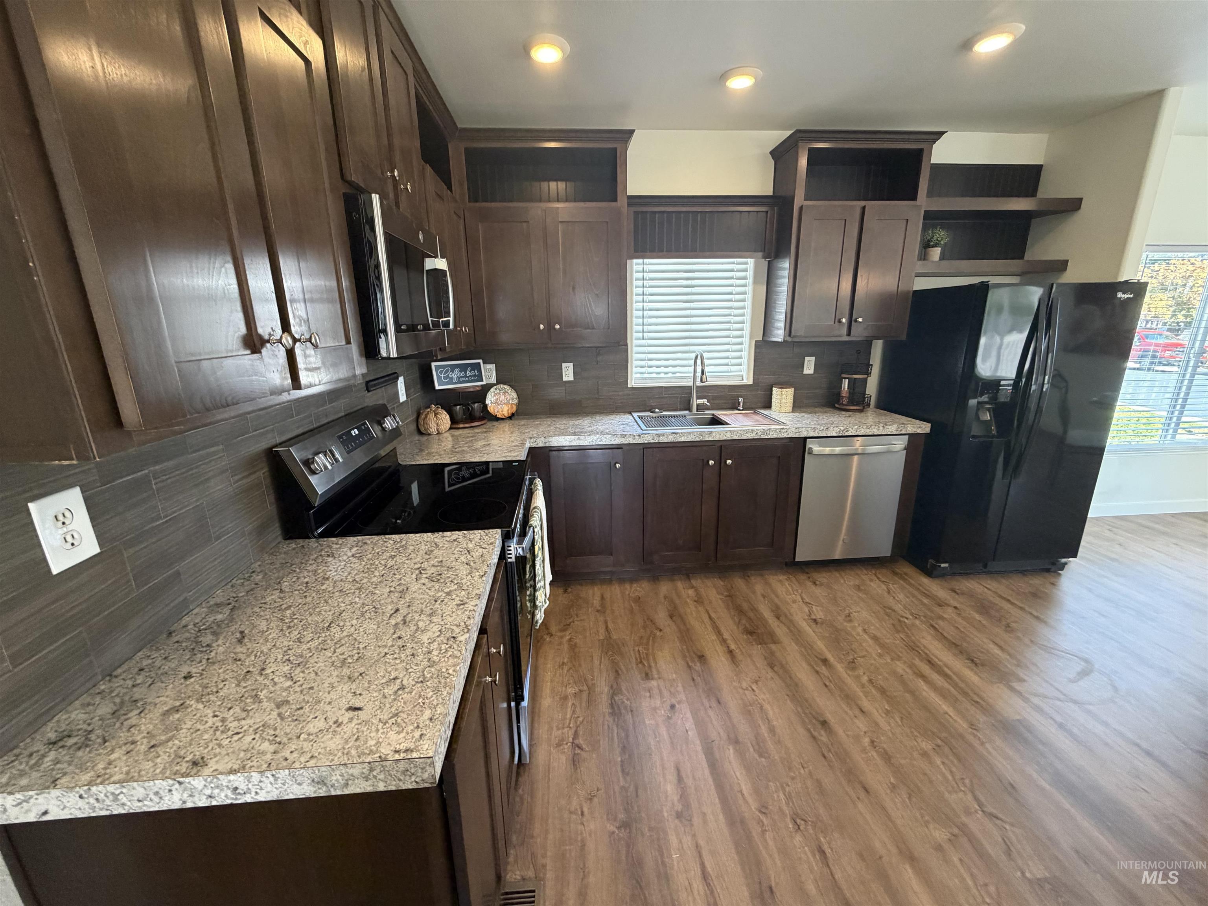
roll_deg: +0.9
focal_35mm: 14
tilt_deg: -16.9
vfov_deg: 85.7
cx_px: 604
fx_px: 489
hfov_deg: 102.1
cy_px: 453
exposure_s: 1/60
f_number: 2.2
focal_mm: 2.22
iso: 400
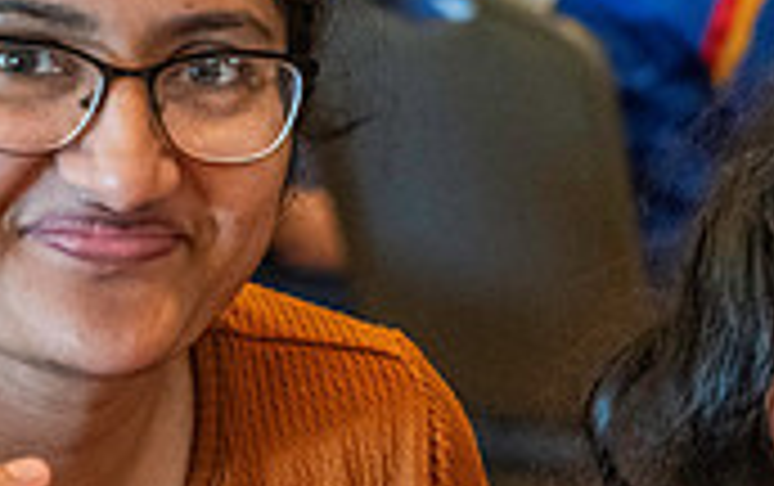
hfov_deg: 9.4
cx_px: 360
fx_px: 4710
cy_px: 407
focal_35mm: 223
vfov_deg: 5.9
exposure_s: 1/200
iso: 12800
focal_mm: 65
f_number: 4
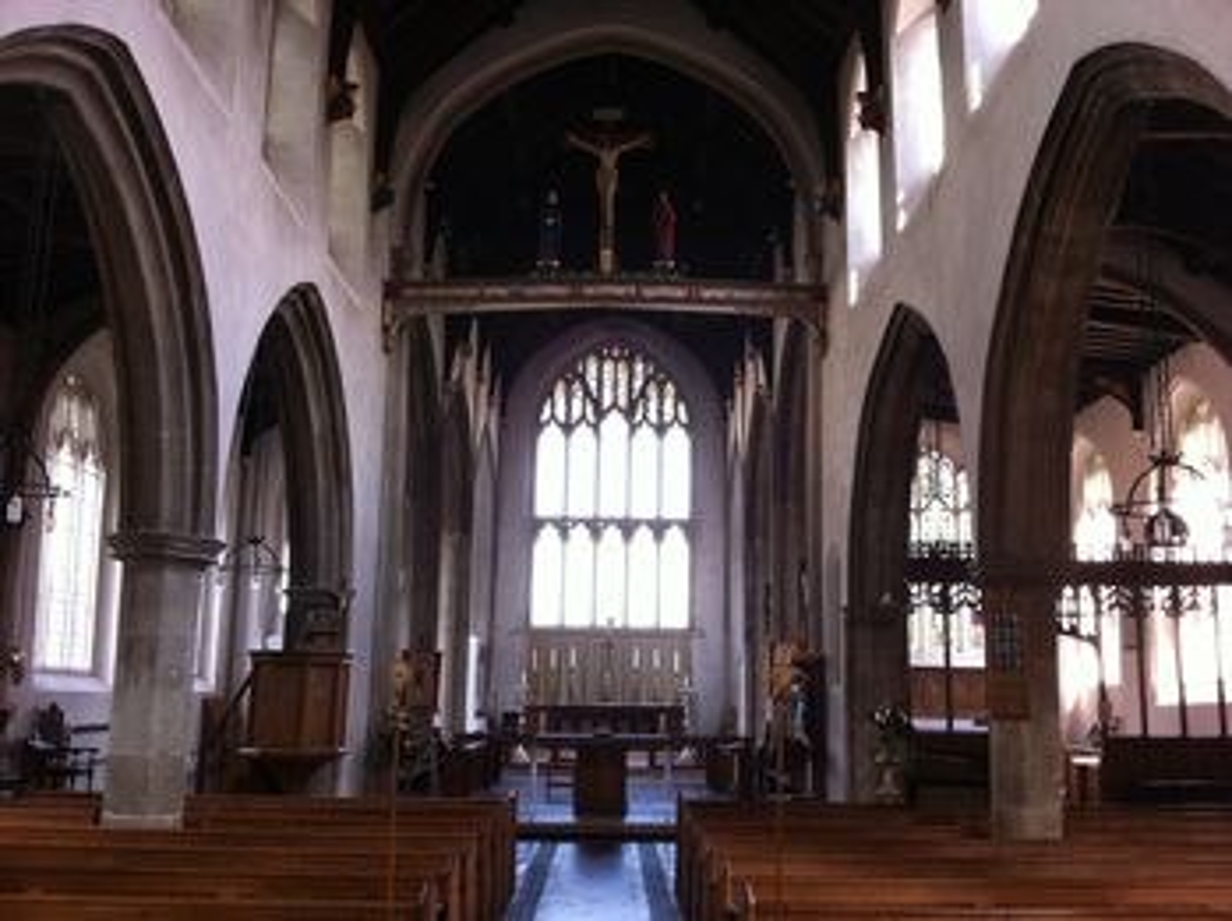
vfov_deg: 40.6
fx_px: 1244
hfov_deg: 52.7
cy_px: 460
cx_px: 616
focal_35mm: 35
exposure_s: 1/30
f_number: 2.8
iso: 80
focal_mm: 3.85
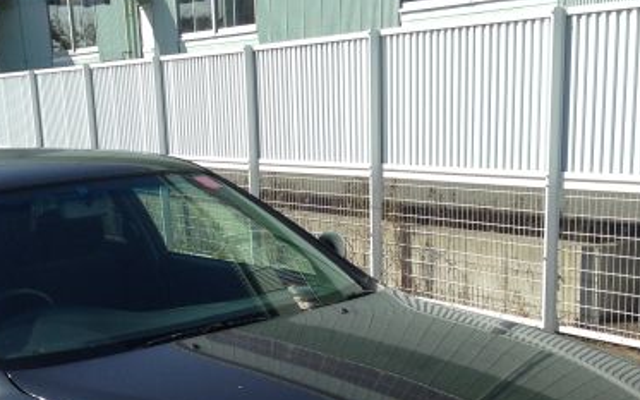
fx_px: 1308
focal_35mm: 75
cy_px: 472
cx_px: 197
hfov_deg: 27.3
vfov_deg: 16.7
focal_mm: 4.12
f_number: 2.4
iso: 50
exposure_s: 1/1261
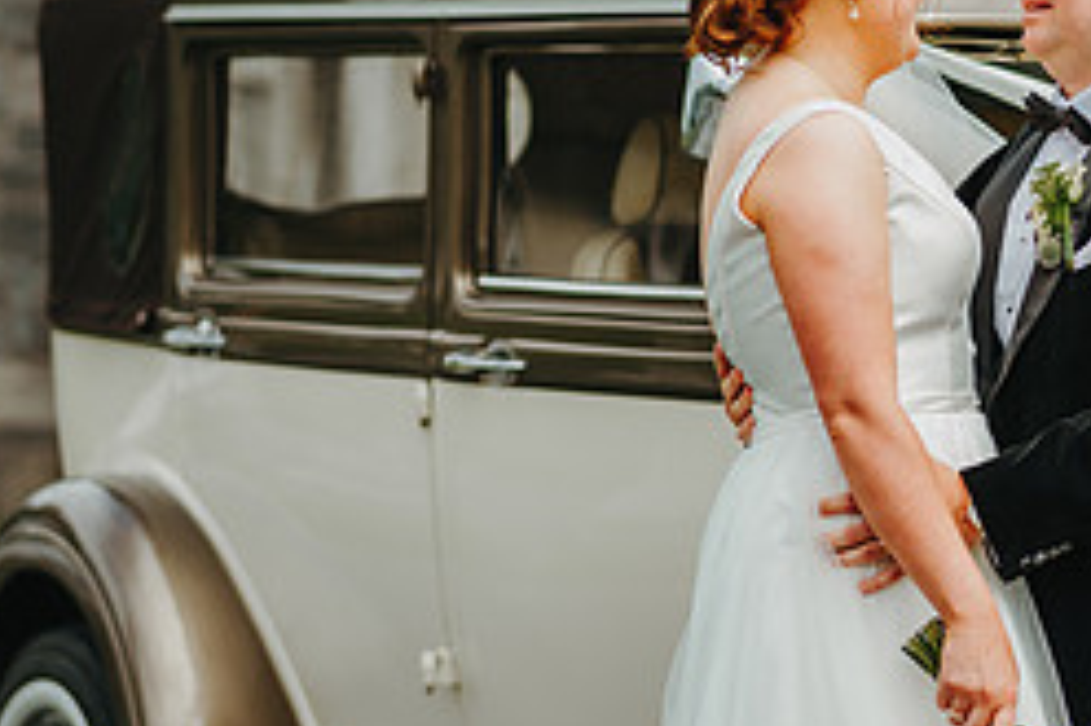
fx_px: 6027
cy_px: 196
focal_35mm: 199
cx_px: 1104
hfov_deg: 10.3
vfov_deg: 6.9
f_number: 2
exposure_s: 1/1600
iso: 100
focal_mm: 85
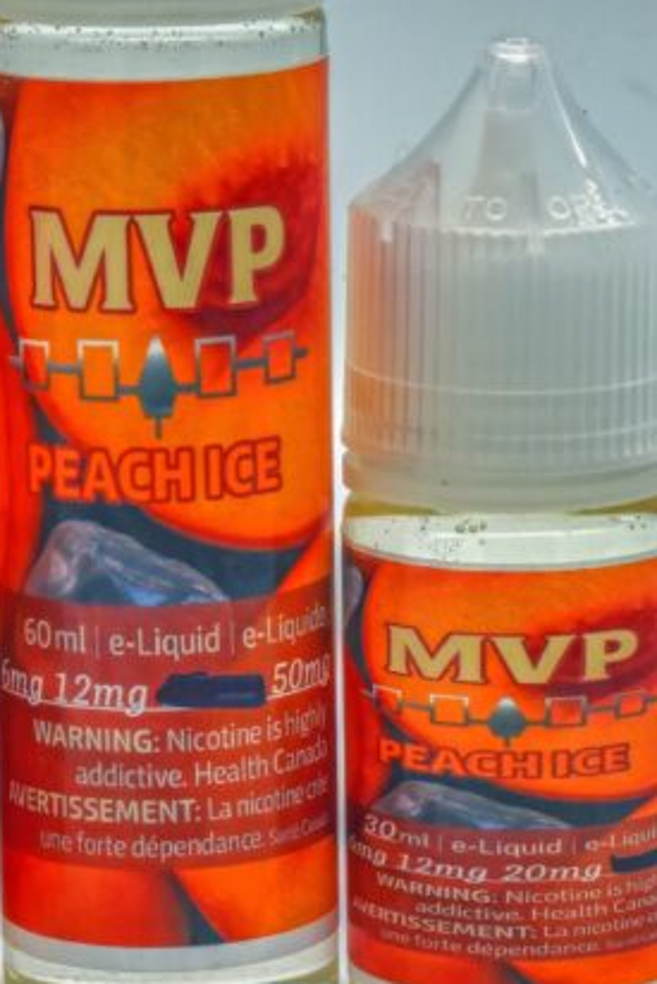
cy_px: 382
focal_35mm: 131
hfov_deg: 10.4
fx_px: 3583
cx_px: 38
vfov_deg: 15.6
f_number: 9
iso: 200
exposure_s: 1/320
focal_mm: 40
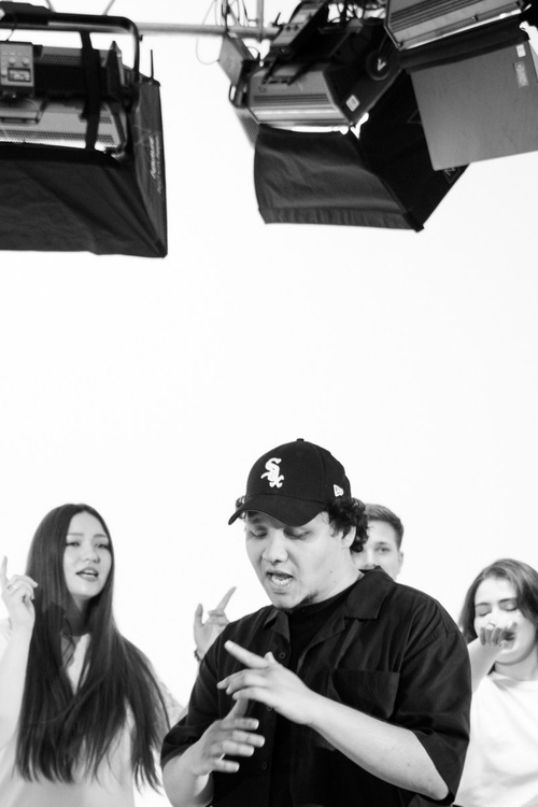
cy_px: 907
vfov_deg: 17.2
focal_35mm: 115
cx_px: -12
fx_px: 2578
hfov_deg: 11.8
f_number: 2.8
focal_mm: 33.7
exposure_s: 1/160
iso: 250
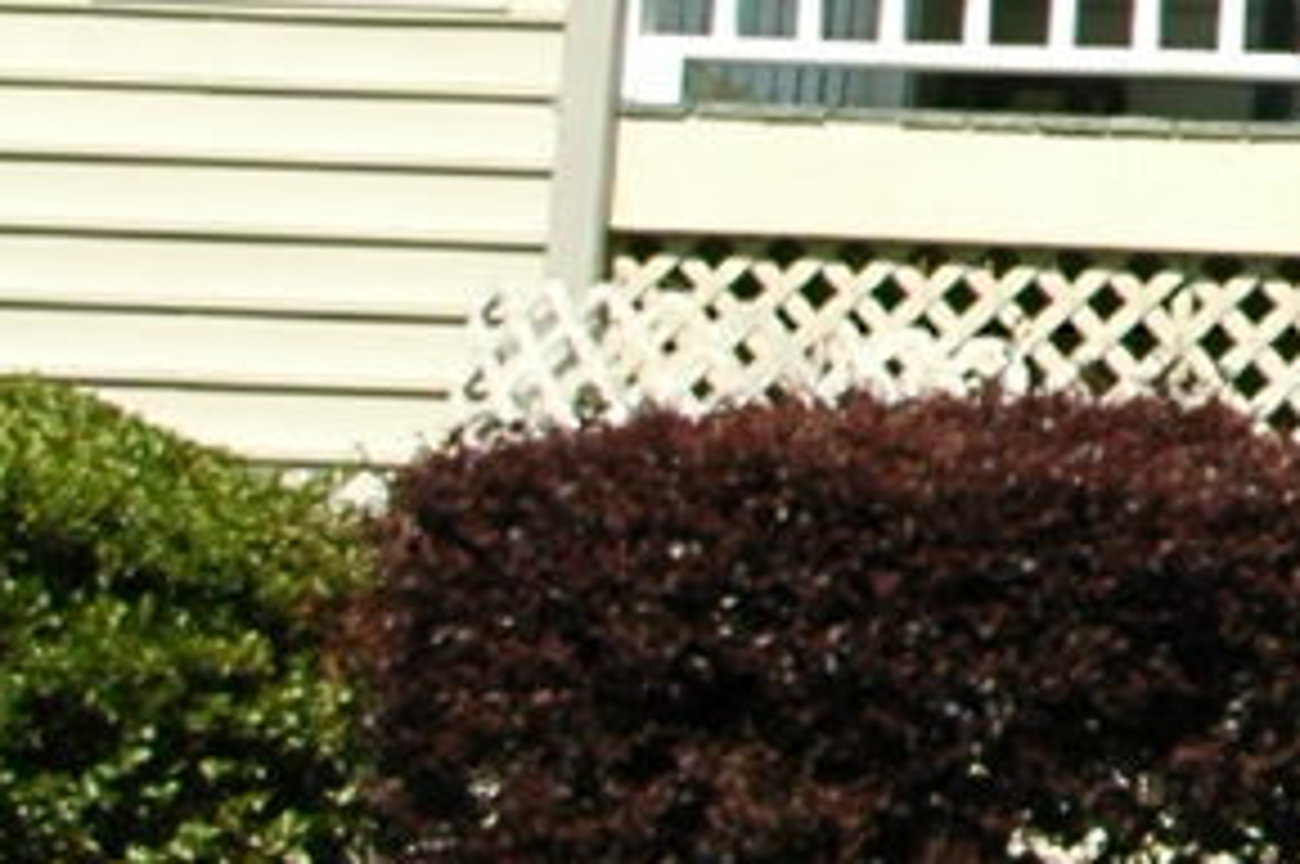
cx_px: 2658
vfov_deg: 4.7
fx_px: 10492
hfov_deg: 6.8
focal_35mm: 291
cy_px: -612
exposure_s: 1/320
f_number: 10
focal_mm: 25
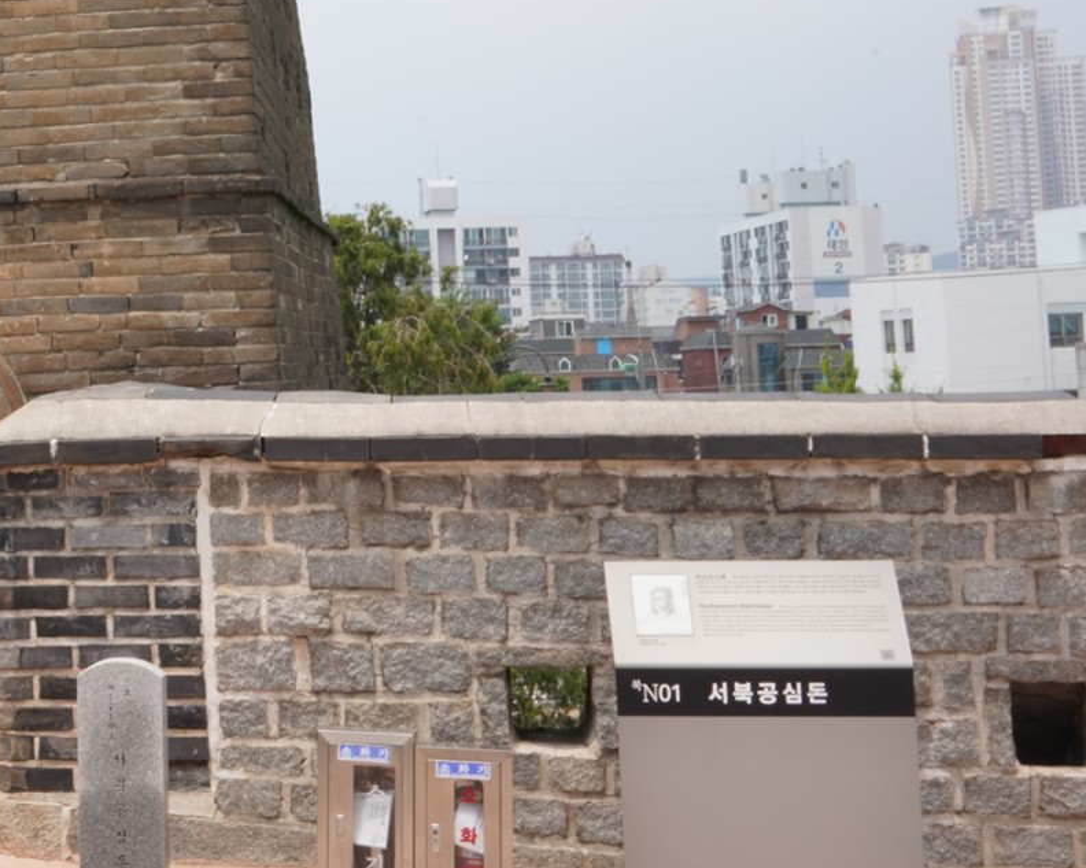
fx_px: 2667
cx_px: -44
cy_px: 62
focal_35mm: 83
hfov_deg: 22.0
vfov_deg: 18.1
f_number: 22
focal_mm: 35
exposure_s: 1/100
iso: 400
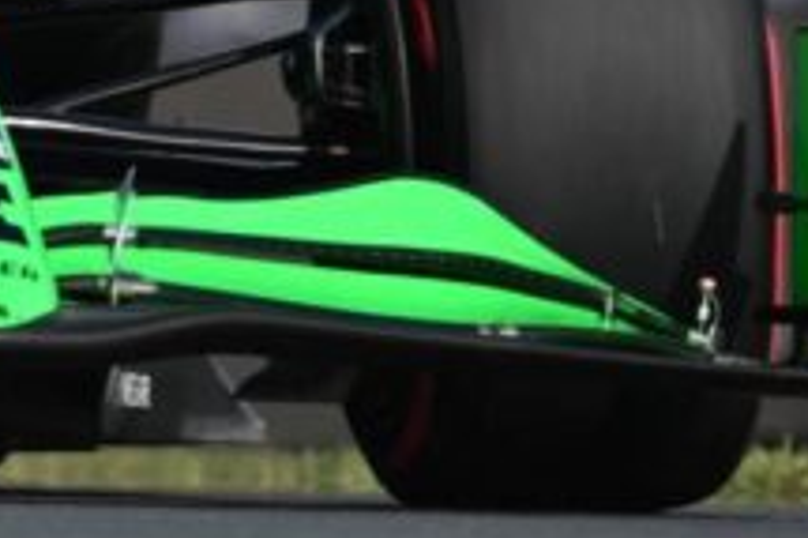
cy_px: -329
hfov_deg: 0.9
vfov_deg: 0.6
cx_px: -609
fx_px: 48845
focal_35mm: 2178
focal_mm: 400
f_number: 4.5
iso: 125
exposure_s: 1/1600
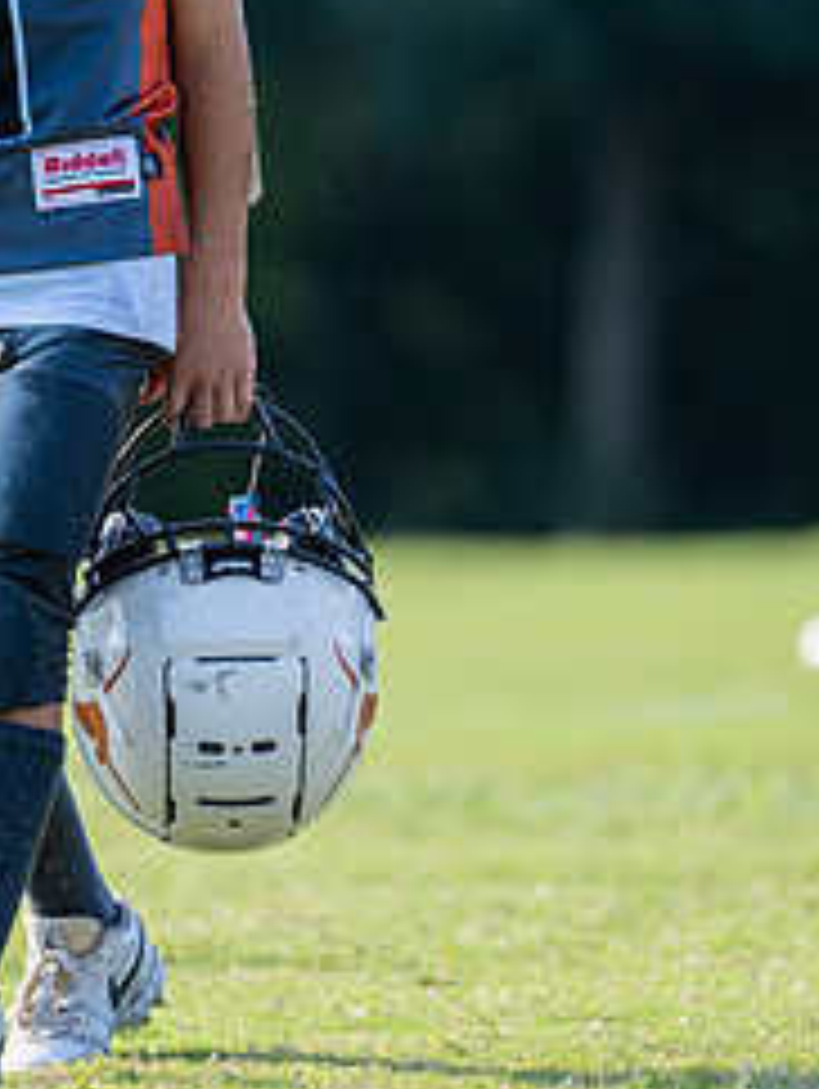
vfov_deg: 3.7
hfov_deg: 2.8
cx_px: 108
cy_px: 122
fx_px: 16785
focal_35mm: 533
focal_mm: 178
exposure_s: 1/2000
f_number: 2.8
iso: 250
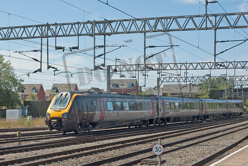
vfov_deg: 23.8
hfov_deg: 35.0
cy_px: 83
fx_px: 393
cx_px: 124
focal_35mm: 57
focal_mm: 38
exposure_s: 1/320
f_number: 9
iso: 200
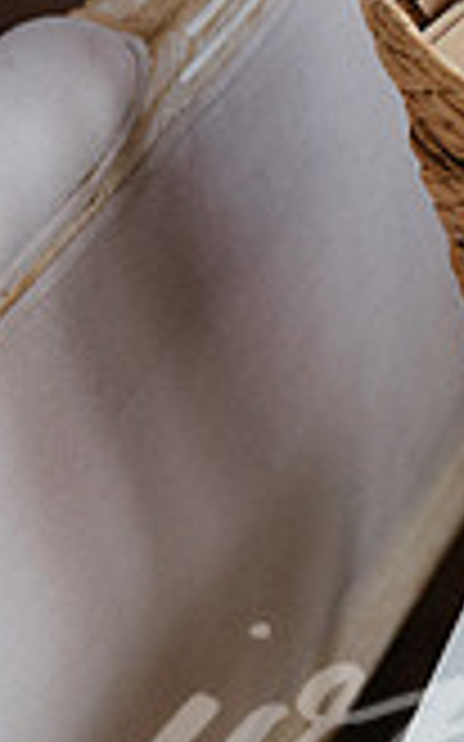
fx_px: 3483
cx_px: 996
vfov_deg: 12.2
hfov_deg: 7.3
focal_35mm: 172
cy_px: 216
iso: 800
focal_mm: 48
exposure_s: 1/200
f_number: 2.8
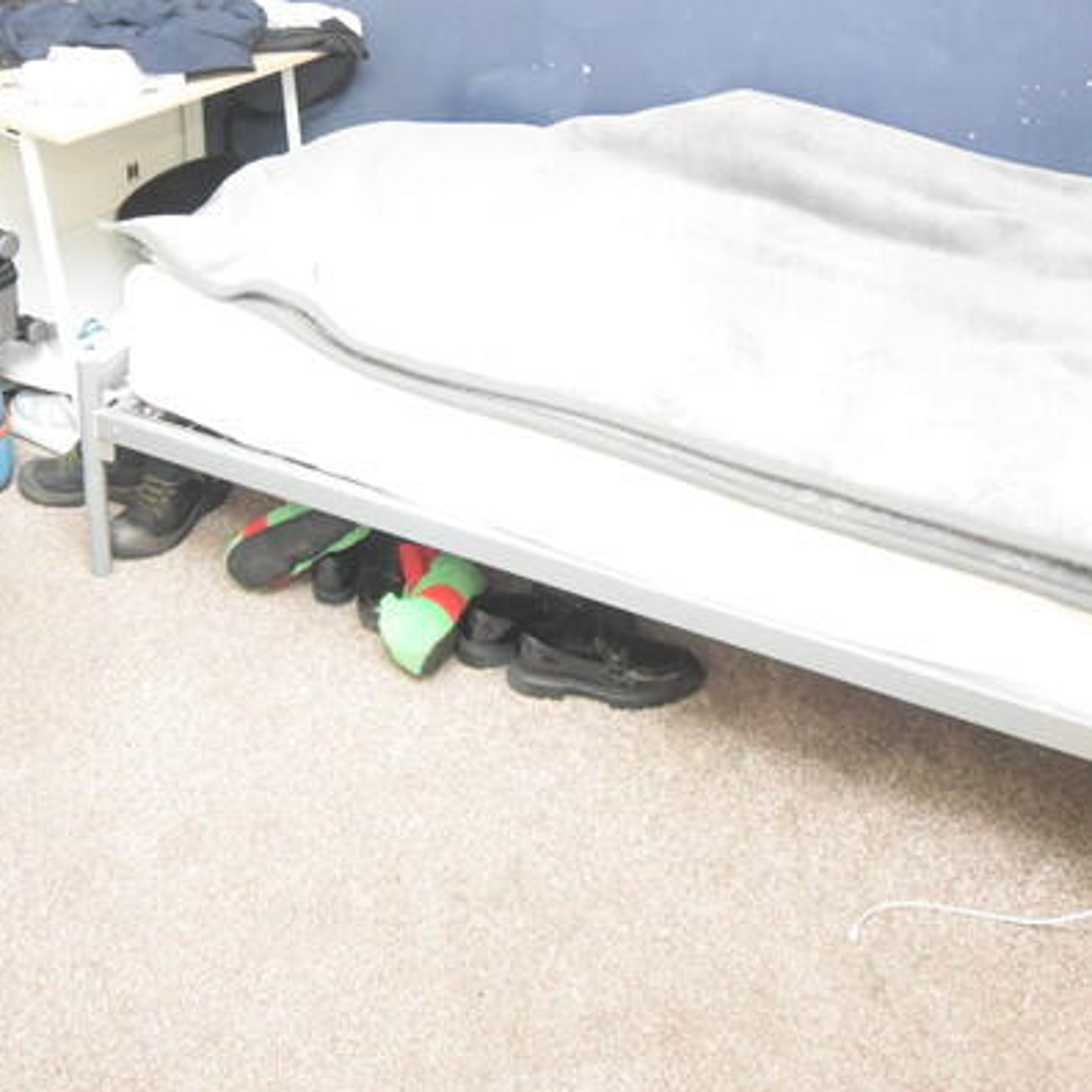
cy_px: 277
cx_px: 378
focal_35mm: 33
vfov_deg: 47.9
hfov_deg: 49.0
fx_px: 1178
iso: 4500
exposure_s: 1/60
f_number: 4.5
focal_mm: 10
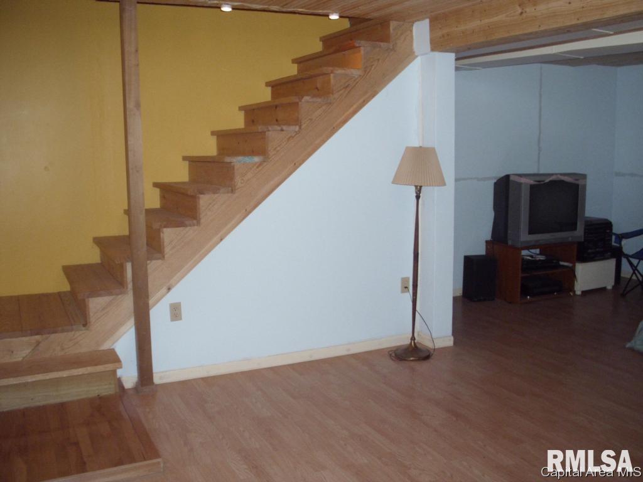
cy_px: 241
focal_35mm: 38
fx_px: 706
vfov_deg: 37.7
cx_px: 322
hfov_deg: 49.0
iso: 400
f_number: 2.9
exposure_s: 1/60
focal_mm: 6.3
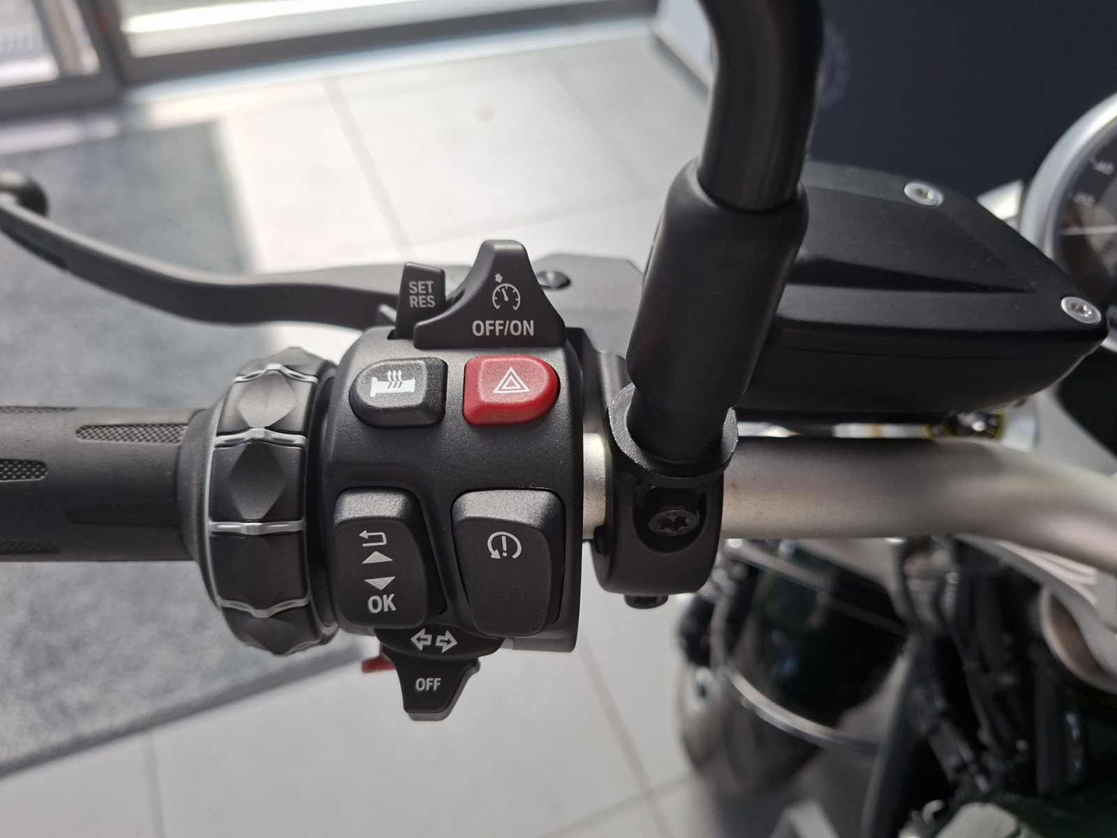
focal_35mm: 23
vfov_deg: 58.9
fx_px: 742
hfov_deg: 73.9
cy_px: 419
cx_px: 558
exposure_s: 1/120
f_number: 1.8
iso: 80
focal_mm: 5.54
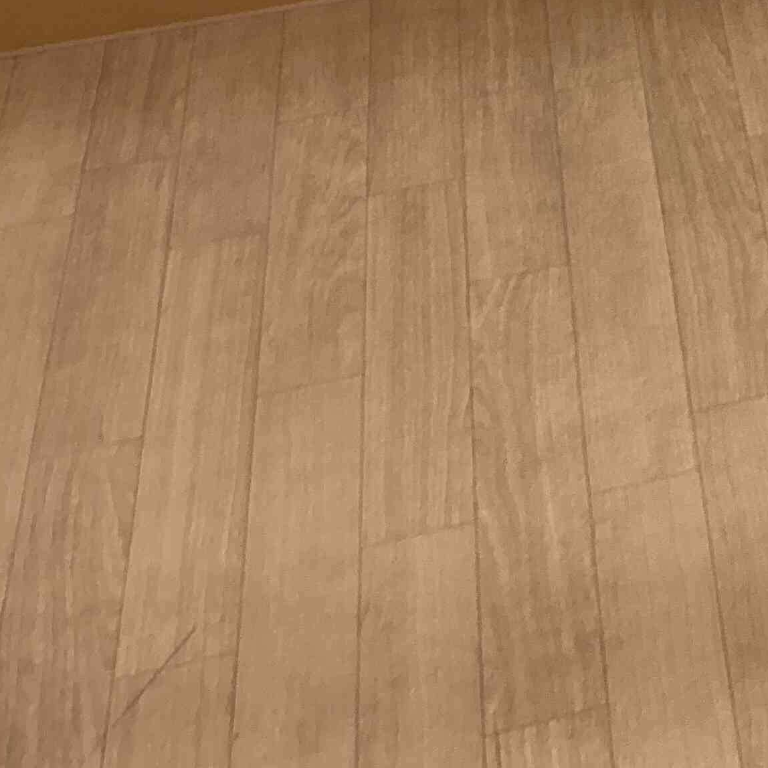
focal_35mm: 90
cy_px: 3
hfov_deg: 16.5
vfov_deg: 18.8
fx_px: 2259
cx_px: 1332
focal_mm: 3
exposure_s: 1/60
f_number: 1.8
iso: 50
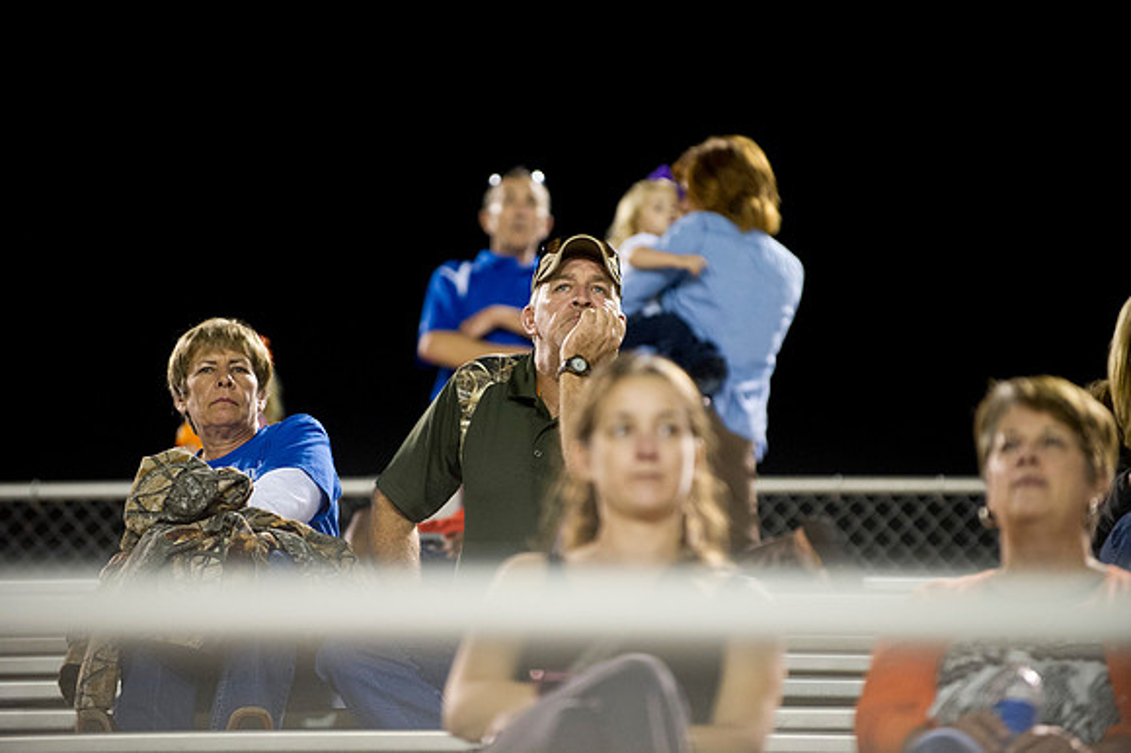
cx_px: 566
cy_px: 376
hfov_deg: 10.3
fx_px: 6280
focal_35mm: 200
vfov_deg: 6.9
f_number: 2.8
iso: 3200
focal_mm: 200
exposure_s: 1/160
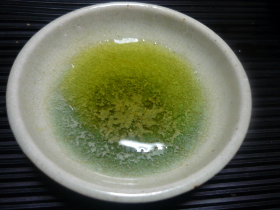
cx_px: 140
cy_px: 105
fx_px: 267
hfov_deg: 55.4
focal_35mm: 33
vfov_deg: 42.9
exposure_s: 1/30
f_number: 2.8
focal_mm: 5.5
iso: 200
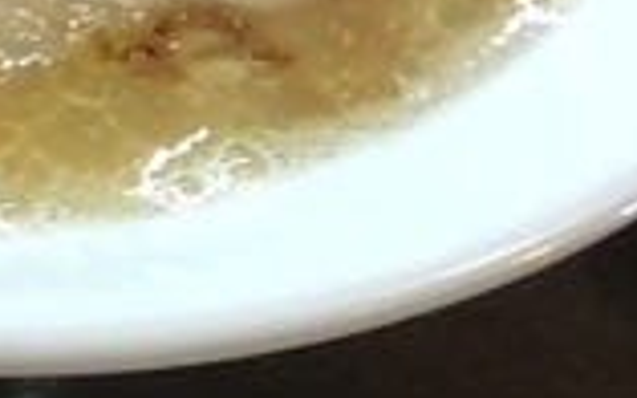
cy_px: -361
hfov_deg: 9.4
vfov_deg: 6.6
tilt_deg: -53.1
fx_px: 3367
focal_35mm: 194
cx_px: -1014
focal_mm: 3.99
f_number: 1.8
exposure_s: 1/17
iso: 64
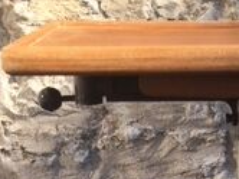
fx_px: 772
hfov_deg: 16.9
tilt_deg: -17.2
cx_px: 275
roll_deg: +2.2
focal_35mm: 112
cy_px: 243
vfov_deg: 12.7
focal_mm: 4.15
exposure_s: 1/557
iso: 25
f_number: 2.2
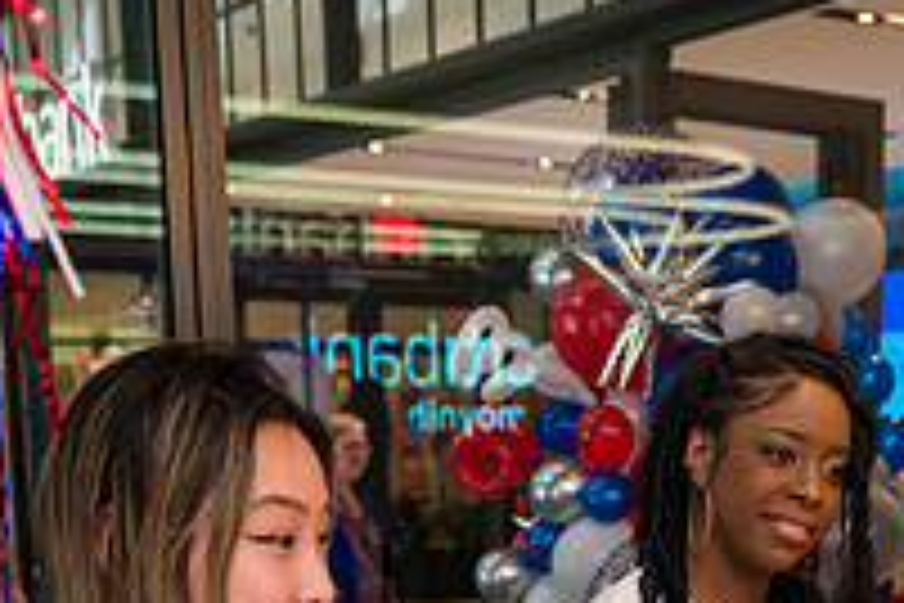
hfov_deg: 26.7
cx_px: 670
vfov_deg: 17.1
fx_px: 1883
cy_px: 774
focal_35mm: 75
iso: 400
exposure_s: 1/200
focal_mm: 26
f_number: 4
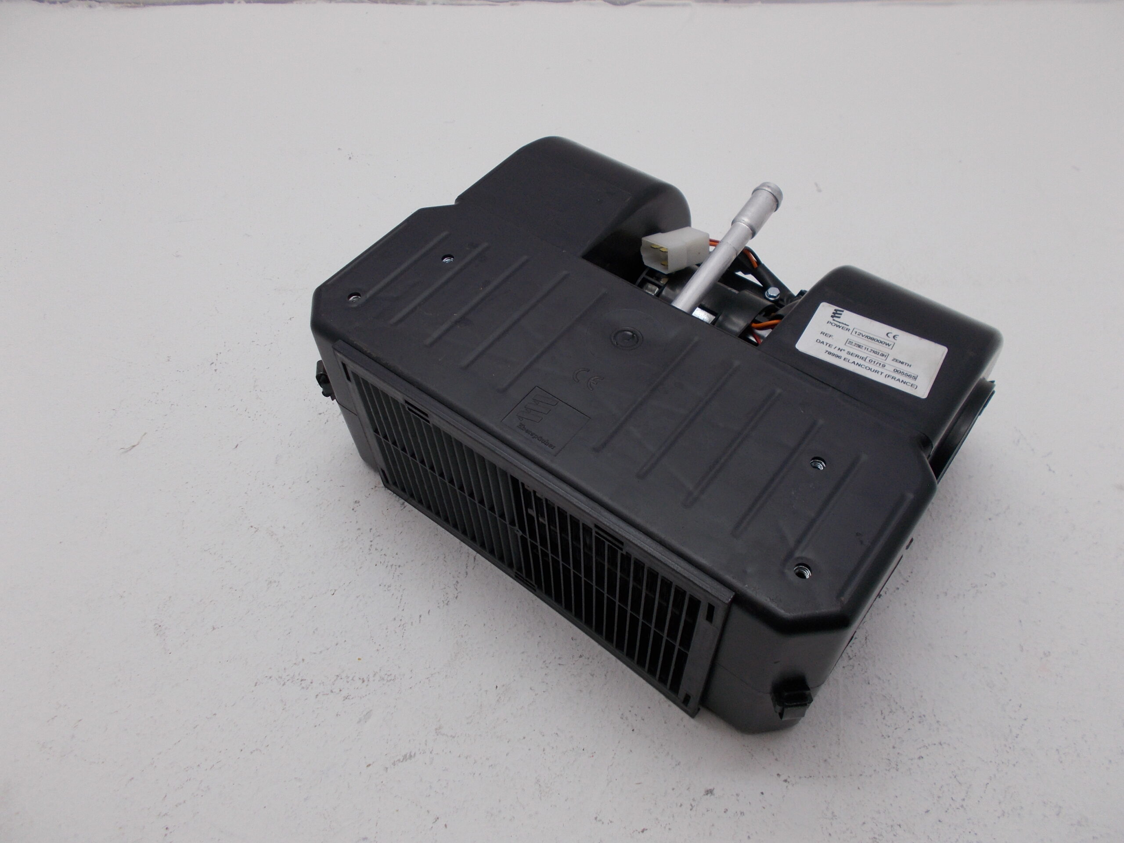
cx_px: 562
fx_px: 844
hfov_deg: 67.3
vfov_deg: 53.1
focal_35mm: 26
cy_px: 422
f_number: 3.2
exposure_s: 1/50
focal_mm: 4.6
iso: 80
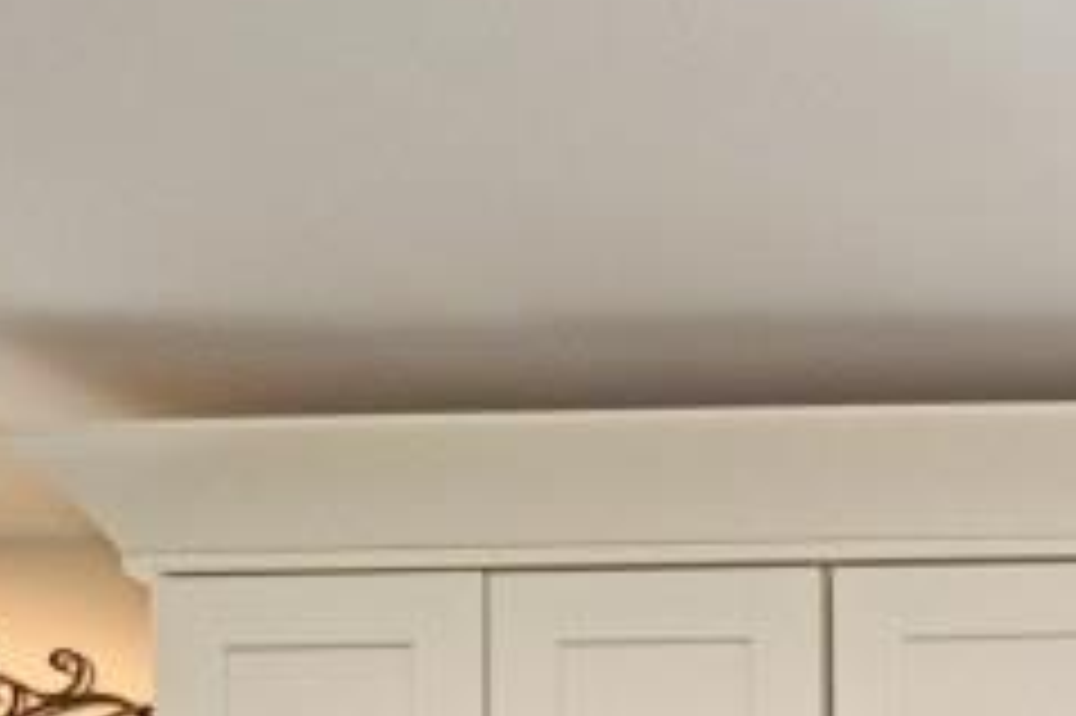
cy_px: 1747
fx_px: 2628
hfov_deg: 15.4
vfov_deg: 12.2
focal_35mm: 88
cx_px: 2454
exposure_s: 1/100
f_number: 5
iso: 200
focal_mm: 14
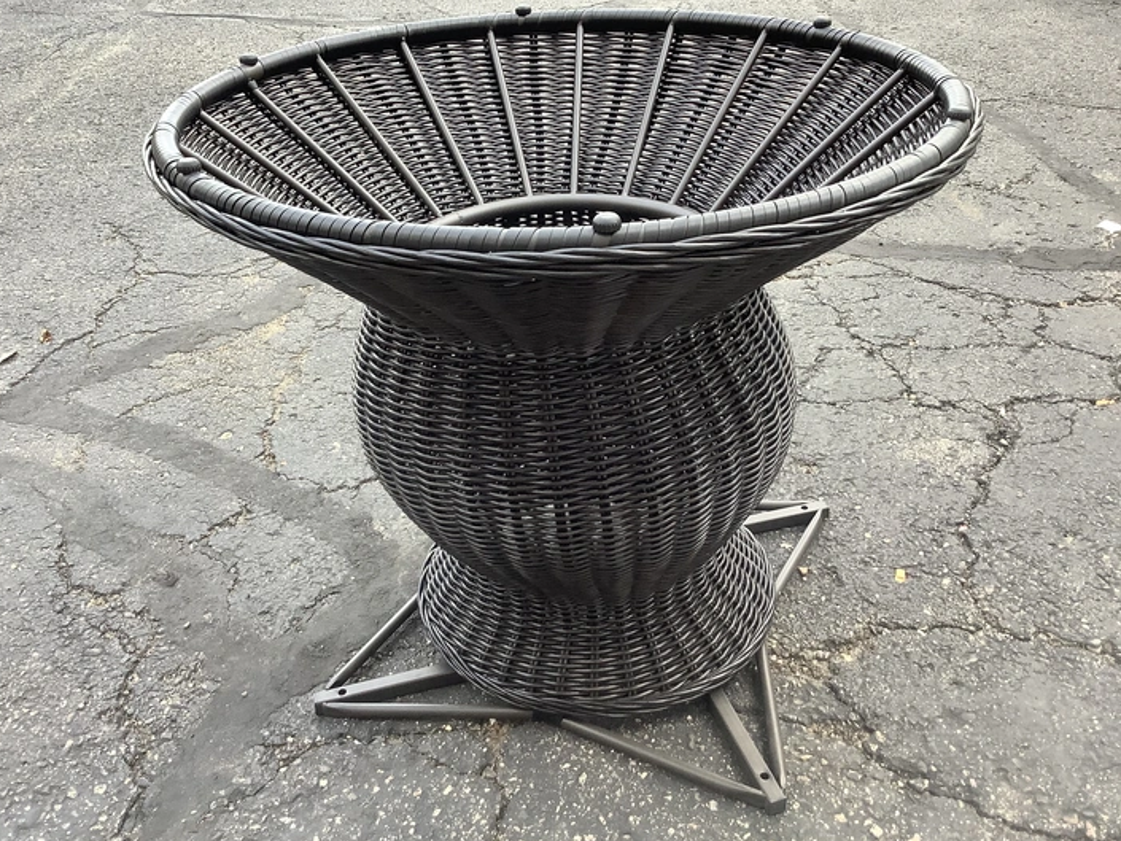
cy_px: 406
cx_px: 534
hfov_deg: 55.3
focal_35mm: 33
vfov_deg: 43.0
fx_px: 1069
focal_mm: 3.3
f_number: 2.4
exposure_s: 1/120
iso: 64
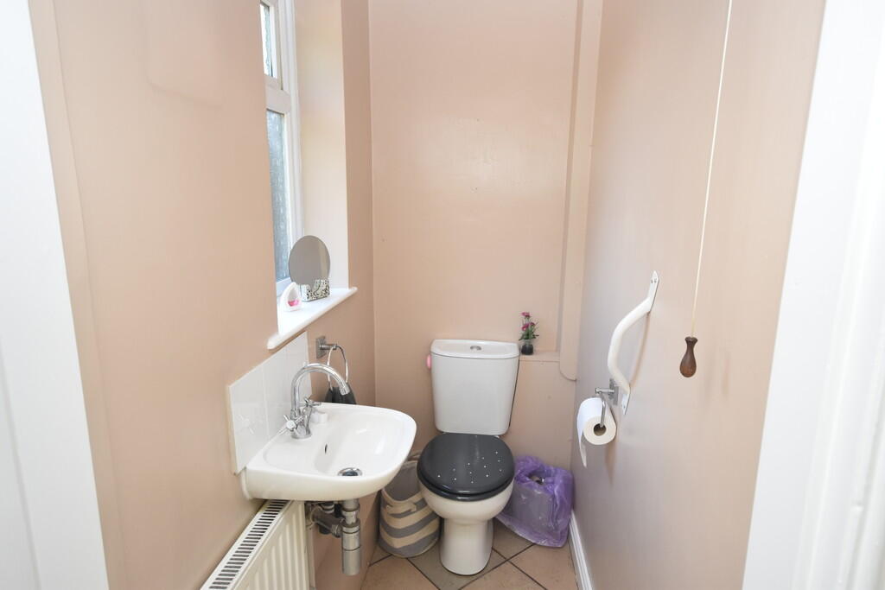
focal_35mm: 21
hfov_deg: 81.2
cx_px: 442
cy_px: 295
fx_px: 516
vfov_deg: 59.5
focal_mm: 14
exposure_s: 1/125
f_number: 4.8
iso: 800
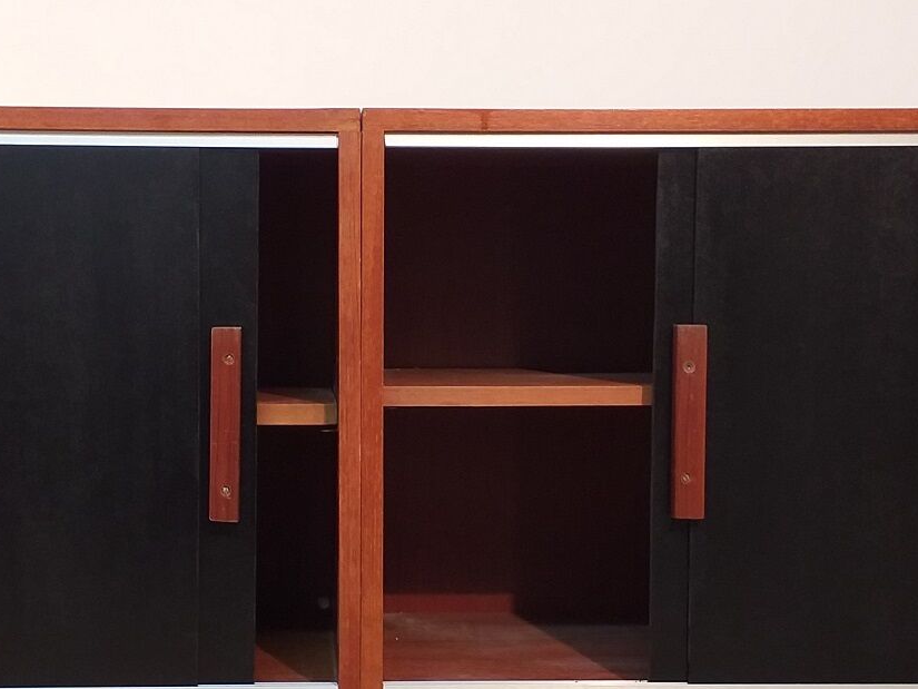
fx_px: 1671
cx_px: 333
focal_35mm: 63
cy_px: 460
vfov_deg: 23.2
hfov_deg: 30.6
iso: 100
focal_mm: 3.6
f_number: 1.9
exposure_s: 1/33
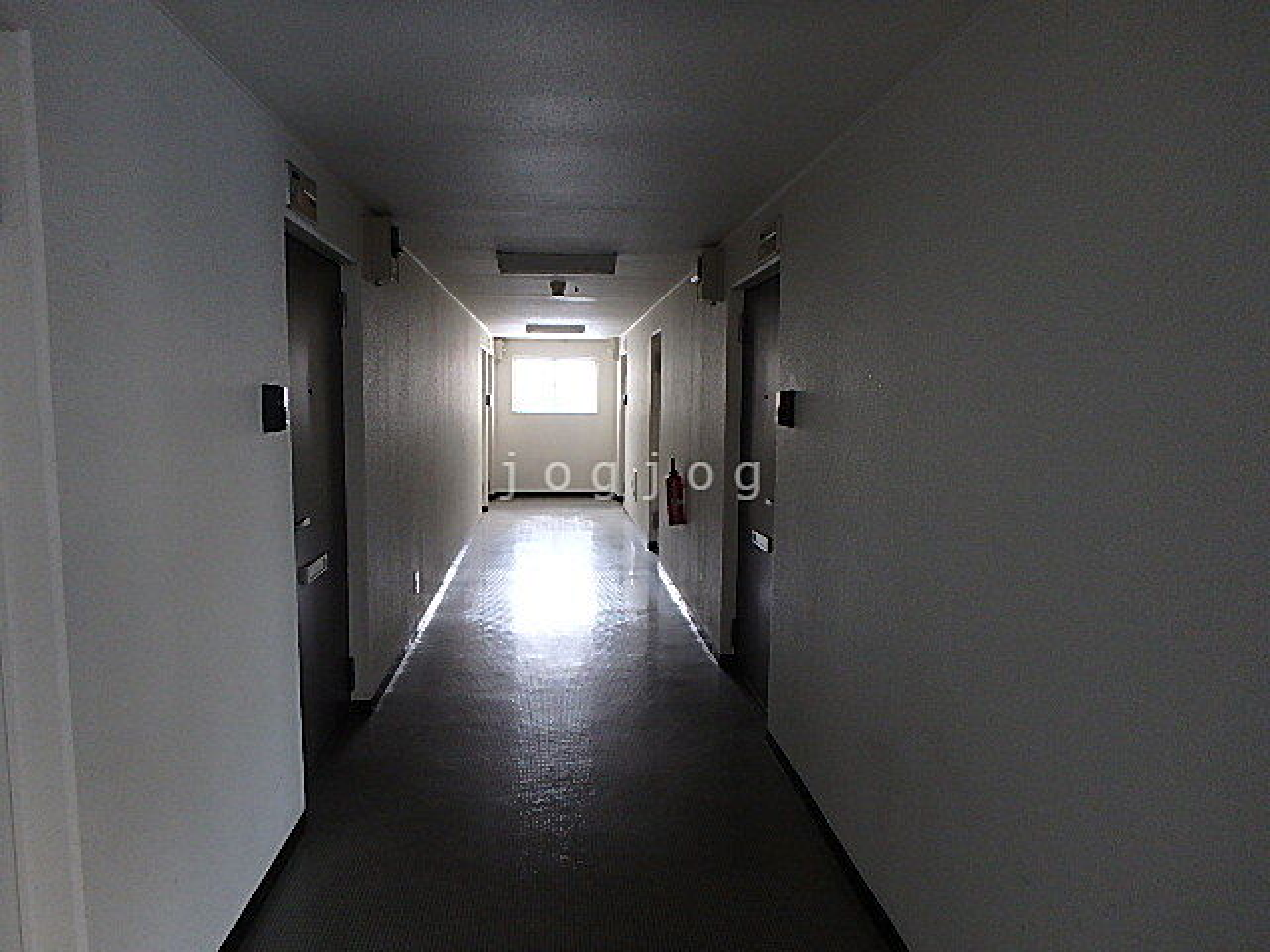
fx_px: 770
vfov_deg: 63.4
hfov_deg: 79.0
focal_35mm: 21
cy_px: 476
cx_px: 635
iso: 400
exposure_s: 1/30
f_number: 3.5
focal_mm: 3.7
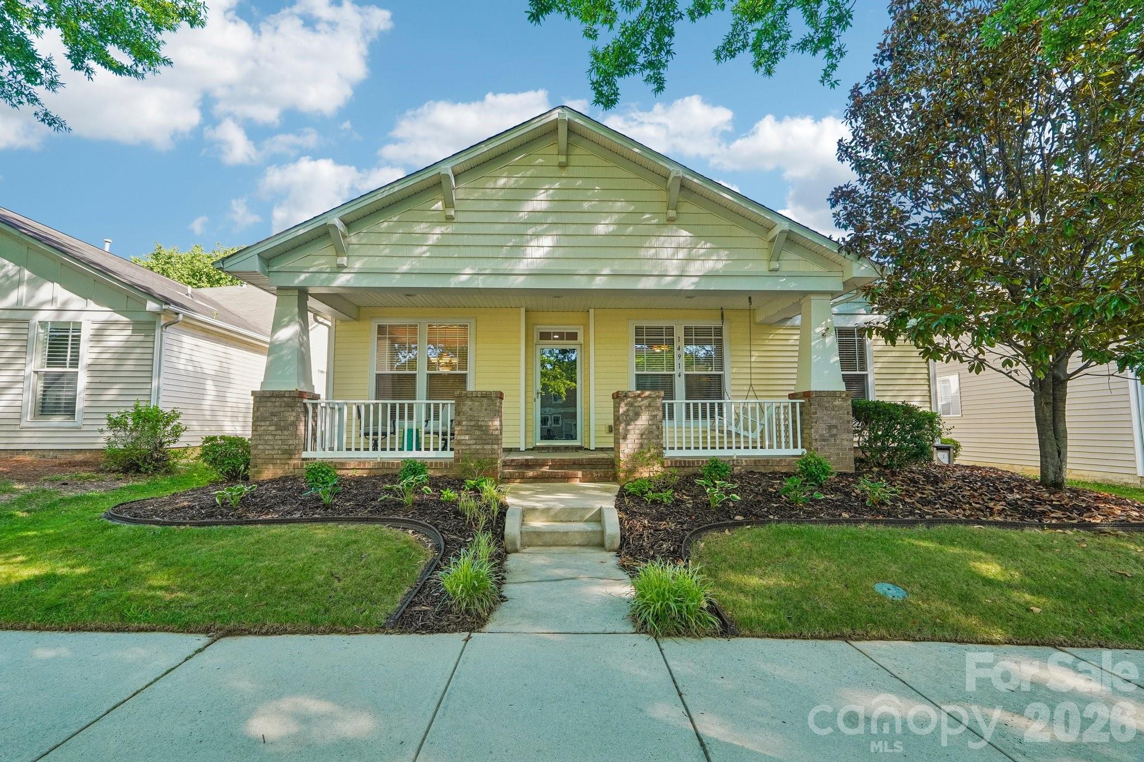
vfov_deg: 77.3
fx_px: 477
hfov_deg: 100.4
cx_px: 572
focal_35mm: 15
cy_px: 381
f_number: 8
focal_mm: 10
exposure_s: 1/30
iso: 320
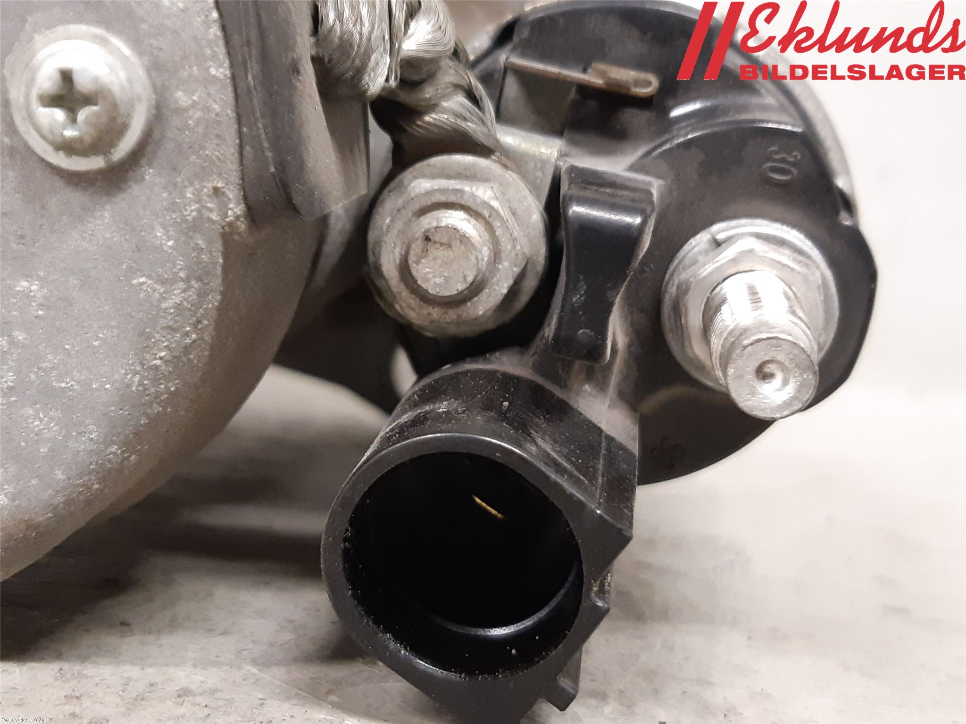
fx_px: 726
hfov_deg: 67.3
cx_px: 483
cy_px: 362
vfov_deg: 53.1
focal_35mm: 26
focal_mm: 3.93
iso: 250
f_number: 1.7
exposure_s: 1/25
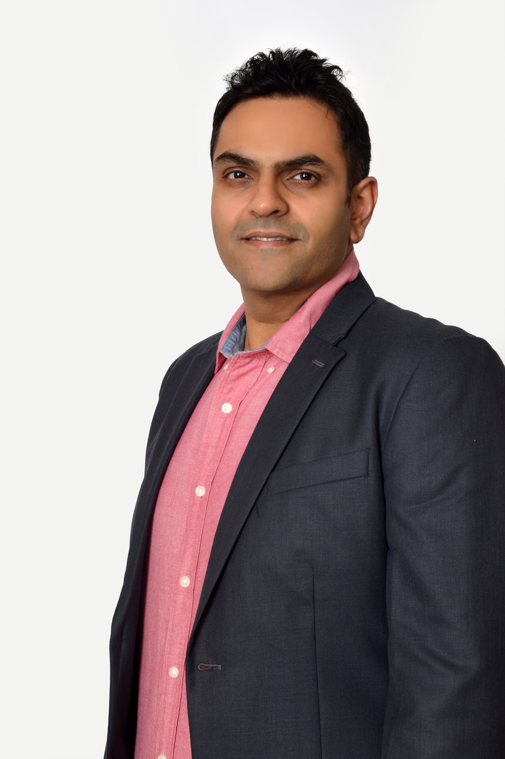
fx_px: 1107
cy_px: 380
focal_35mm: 52
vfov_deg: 37.9
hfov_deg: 25.7
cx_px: 252
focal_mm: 35
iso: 100
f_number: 13
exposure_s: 1/160
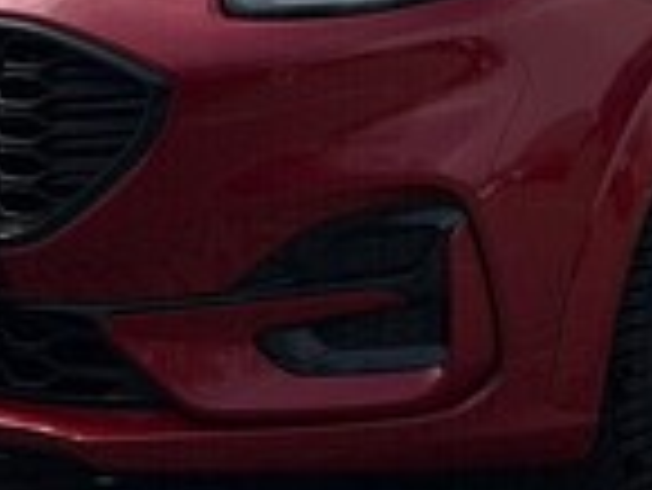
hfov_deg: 10.8
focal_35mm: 182
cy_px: -267
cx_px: 558
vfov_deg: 8.0
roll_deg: +1.0
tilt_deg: +1.0
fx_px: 3431
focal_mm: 6.76
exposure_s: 1/5208
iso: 64
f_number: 1.78
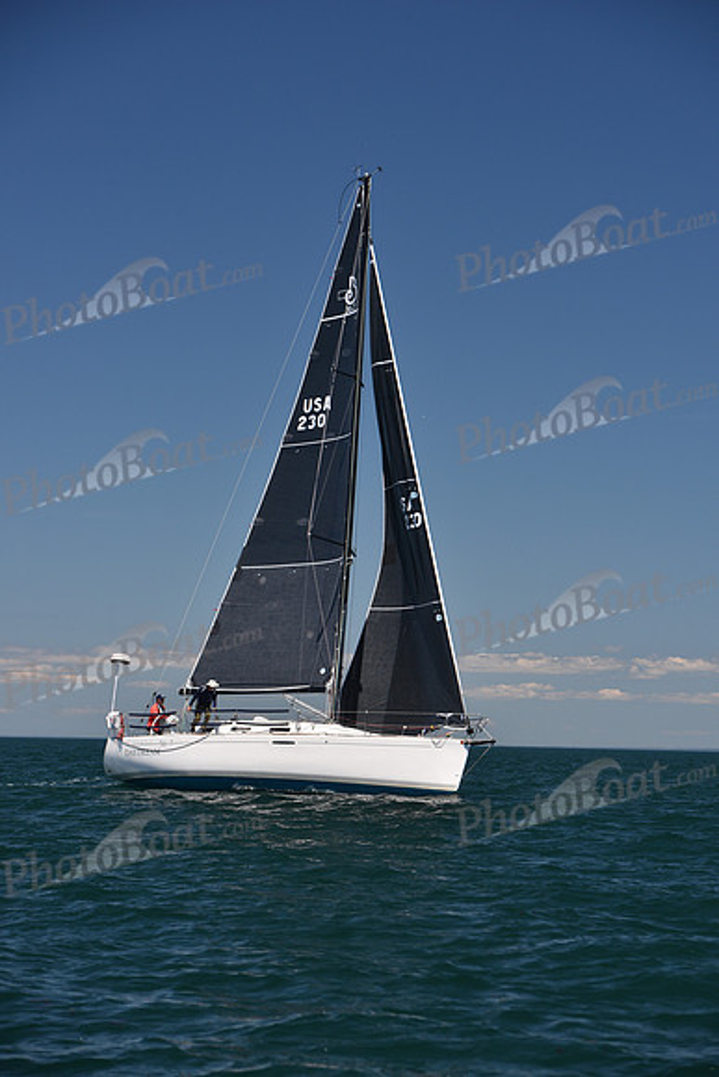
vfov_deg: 20.4
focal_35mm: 100
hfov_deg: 13.7
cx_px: 360
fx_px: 2994
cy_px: 538
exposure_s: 1/800
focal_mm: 100
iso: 250
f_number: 5.6
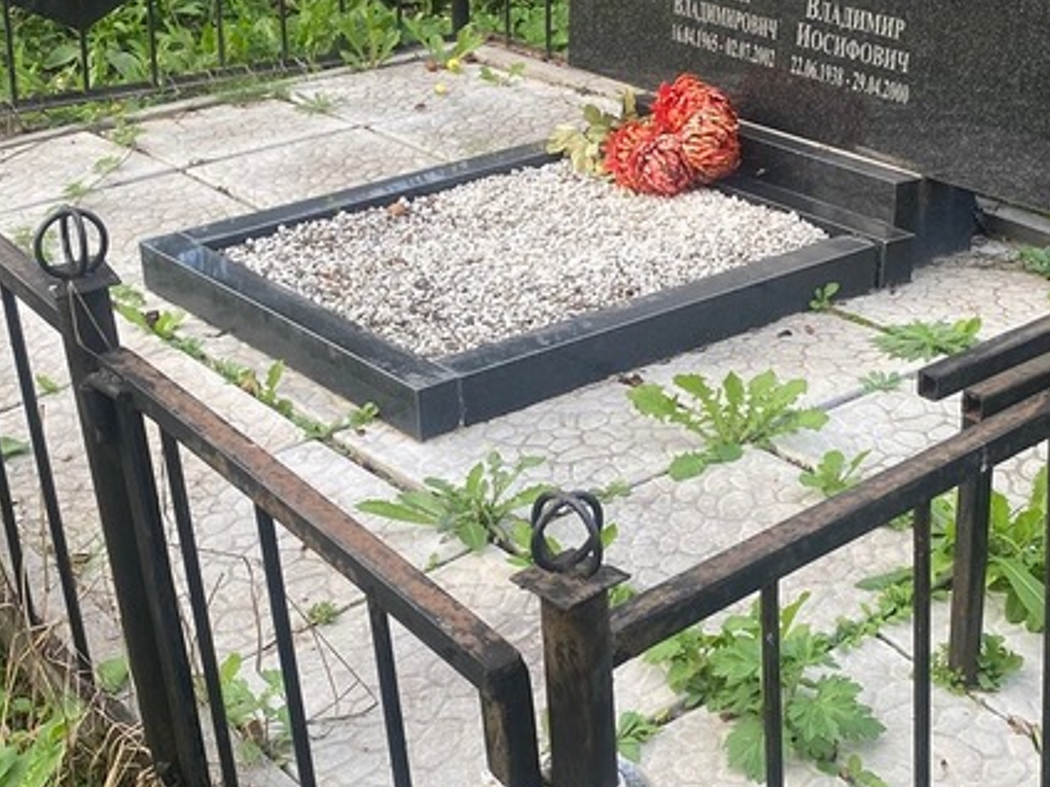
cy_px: 385
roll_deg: +4.0
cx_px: 611
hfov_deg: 30.7
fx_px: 1910
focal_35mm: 63
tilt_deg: -21.3
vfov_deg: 23.3
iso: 40
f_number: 1.8
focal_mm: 4.25
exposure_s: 1/121
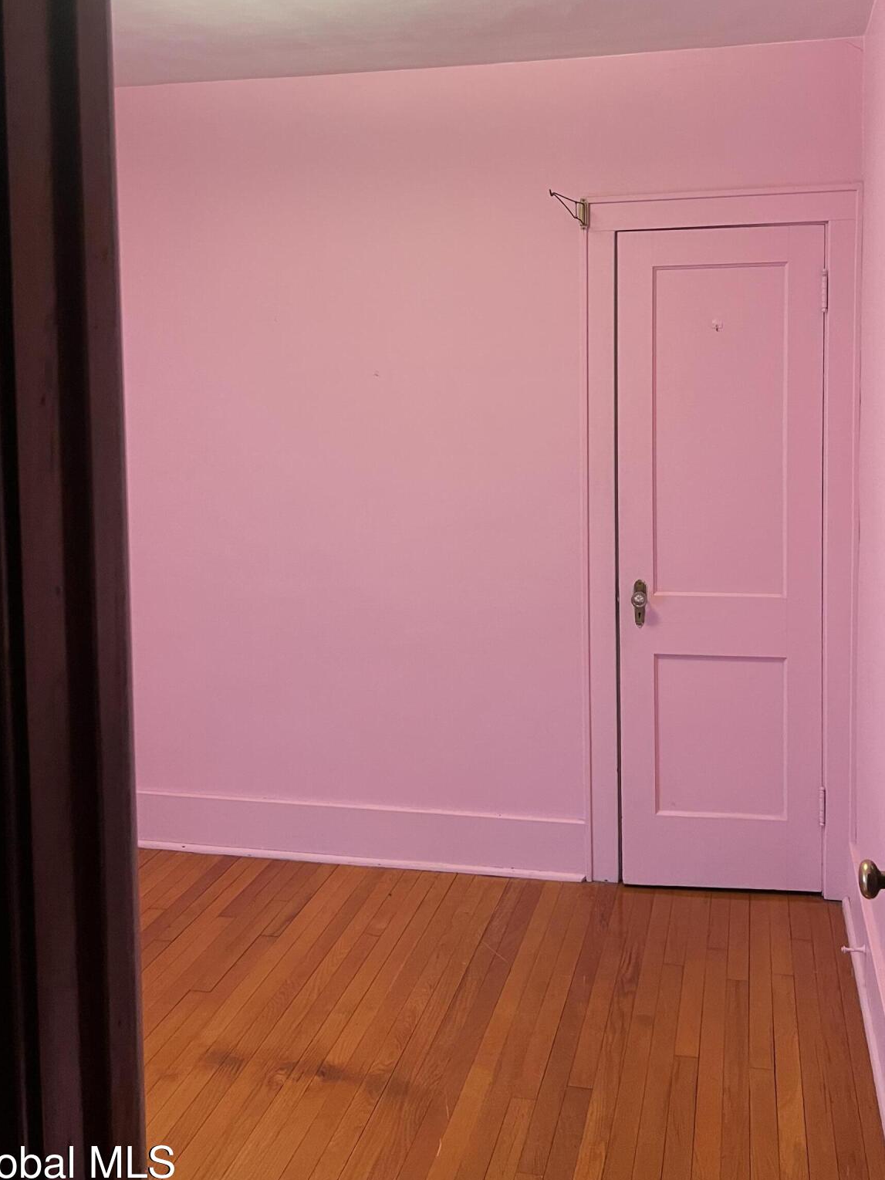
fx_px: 1159
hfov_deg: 41.6
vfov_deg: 53.5
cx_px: 525
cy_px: 462
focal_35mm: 34
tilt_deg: -2.6
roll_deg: -0.2
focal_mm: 5.7
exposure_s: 1/60
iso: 250
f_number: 1.5
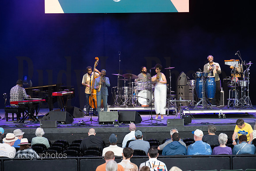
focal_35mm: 100
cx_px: 128
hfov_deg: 20.4
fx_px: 711
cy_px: 86
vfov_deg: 13.7
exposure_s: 1/200
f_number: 4
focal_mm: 100
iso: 1600
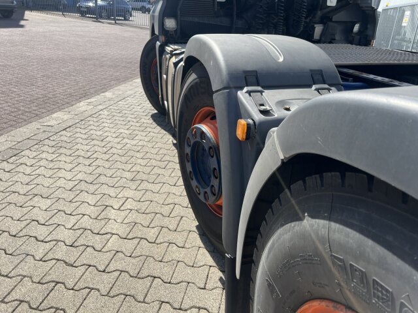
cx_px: 209
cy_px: 156
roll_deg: -3.6
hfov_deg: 67.3
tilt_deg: -24.6
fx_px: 314
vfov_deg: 53.1
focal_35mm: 26
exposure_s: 1/2457
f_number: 1.5
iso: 50
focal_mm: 5.7
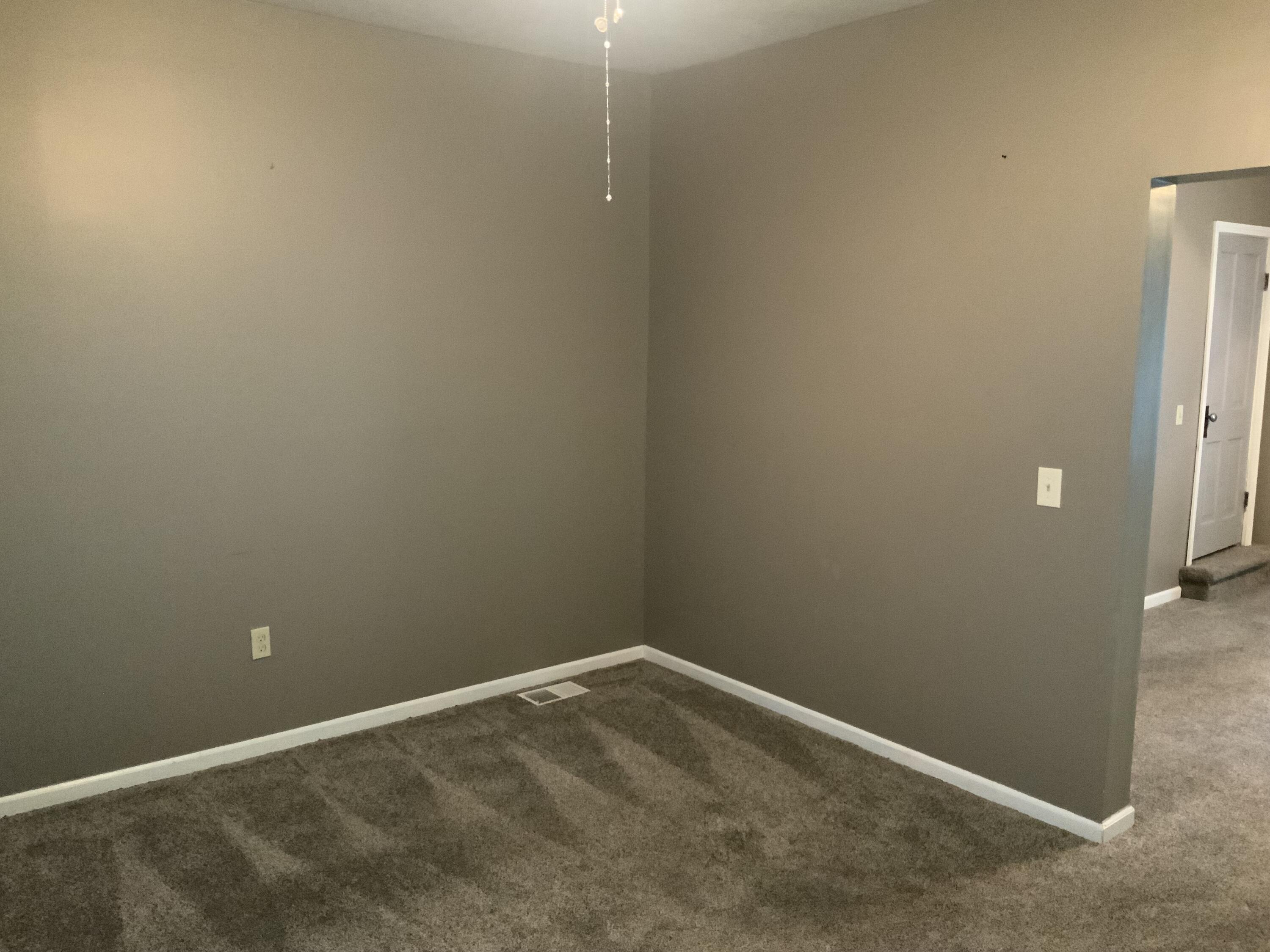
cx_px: 635
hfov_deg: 61.7
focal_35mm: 29
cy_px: 476
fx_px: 1064
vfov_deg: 48.2
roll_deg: -0.6
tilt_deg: -8.0
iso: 500
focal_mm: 3
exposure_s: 1/30
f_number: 1.8
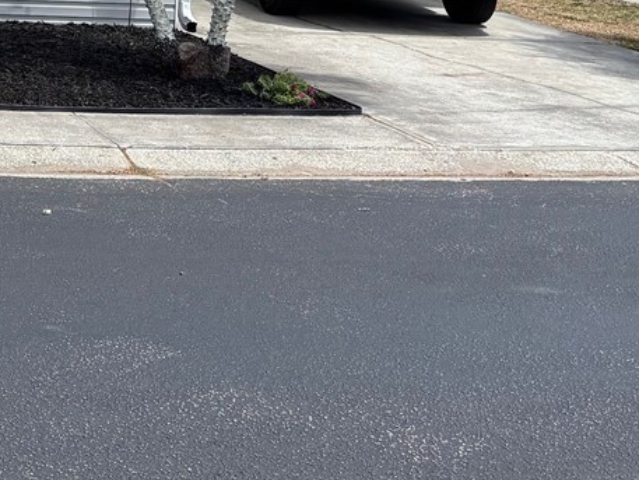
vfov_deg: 15.2
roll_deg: -2.0
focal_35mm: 91
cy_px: -218
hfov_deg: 19.6
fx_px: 1680
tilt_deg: +2.1
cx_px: -229
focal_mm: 5.96
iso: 50
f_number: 1.6
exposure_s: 1/3021
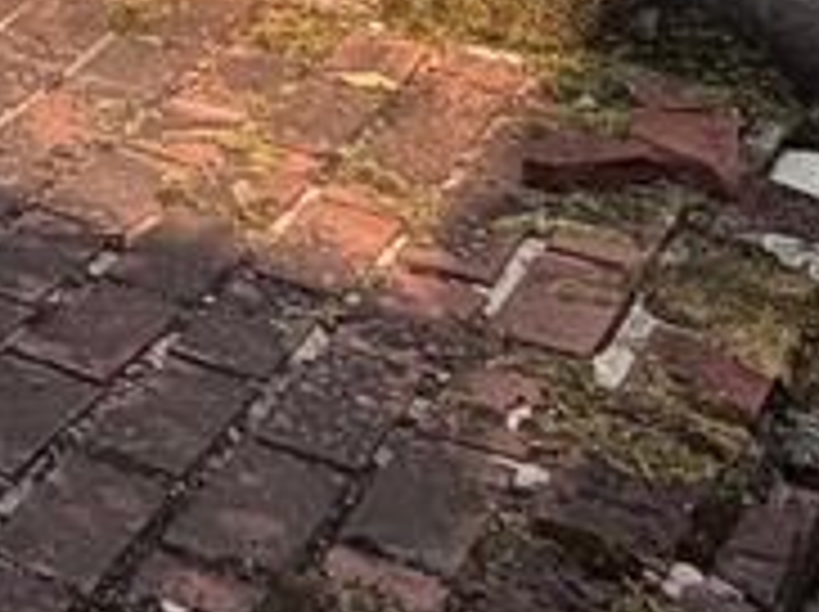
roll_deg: +2.8
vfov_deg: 11.3
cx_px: -954
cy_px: -810
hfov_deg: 14.1
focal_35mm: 111
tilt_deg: -3.4
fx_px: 2623
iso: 32
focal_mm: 2.22
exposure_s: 1/770
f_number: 2.2
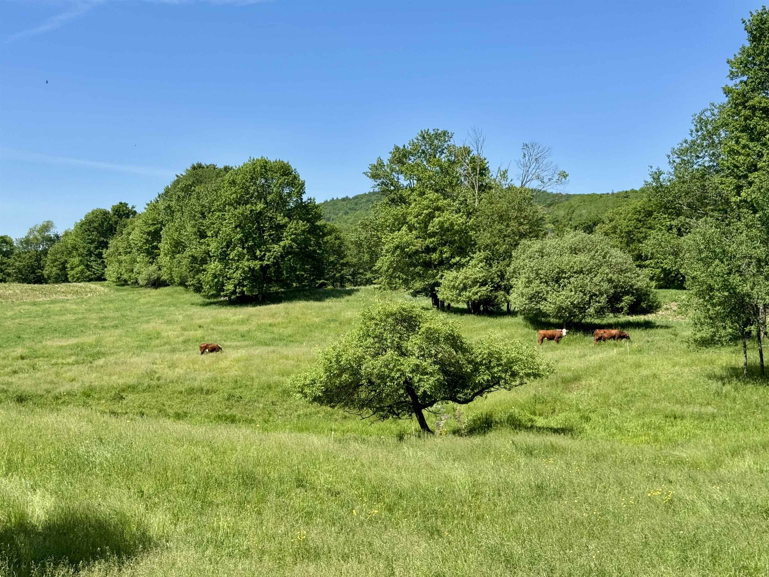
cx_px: 384
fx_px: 1066
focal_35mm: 48
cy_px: 288
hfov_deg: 39.7
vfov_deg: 30.3
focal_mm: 6.76
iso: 64
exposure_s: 1/3817
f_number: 1.78
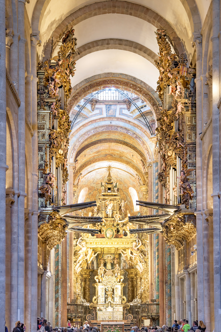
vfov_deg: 33.4
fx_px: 552
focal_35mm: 60
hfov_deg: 22.6
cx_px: 110
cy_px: 166
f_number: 6.3
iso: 1250
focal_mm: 60
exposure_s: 1/30
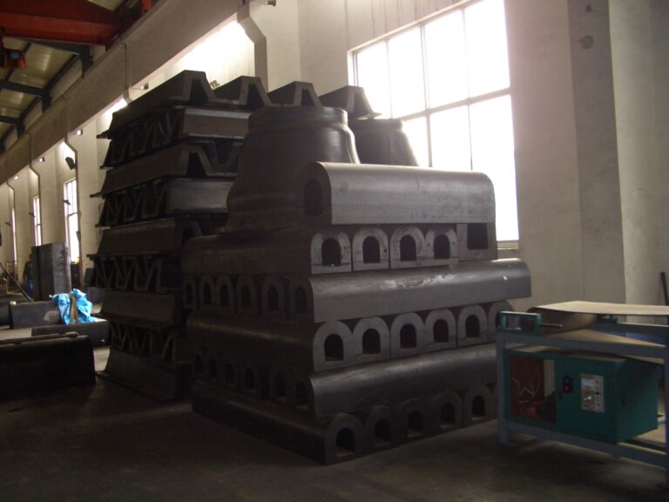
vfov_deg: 40.7
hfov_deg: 52.6
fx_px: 676
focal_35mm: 35
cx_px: 334
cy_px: 251
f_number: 2.6
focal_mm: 5.8
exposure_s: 1/60
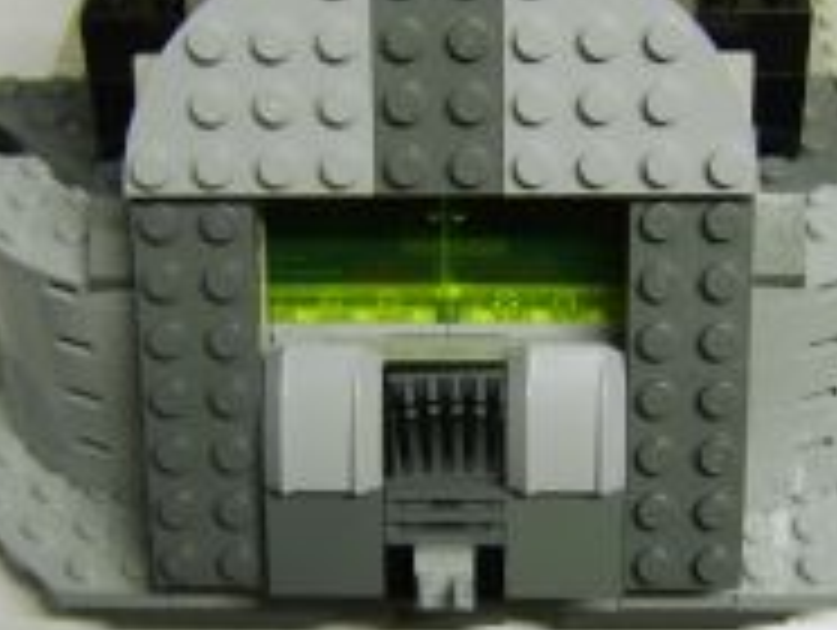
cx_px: 486
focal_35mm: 64
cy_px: 324
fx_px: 1549
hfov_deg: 30.2
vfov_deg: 23.0
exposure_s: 1/7
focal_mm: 8.13
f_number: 2.7
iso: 71
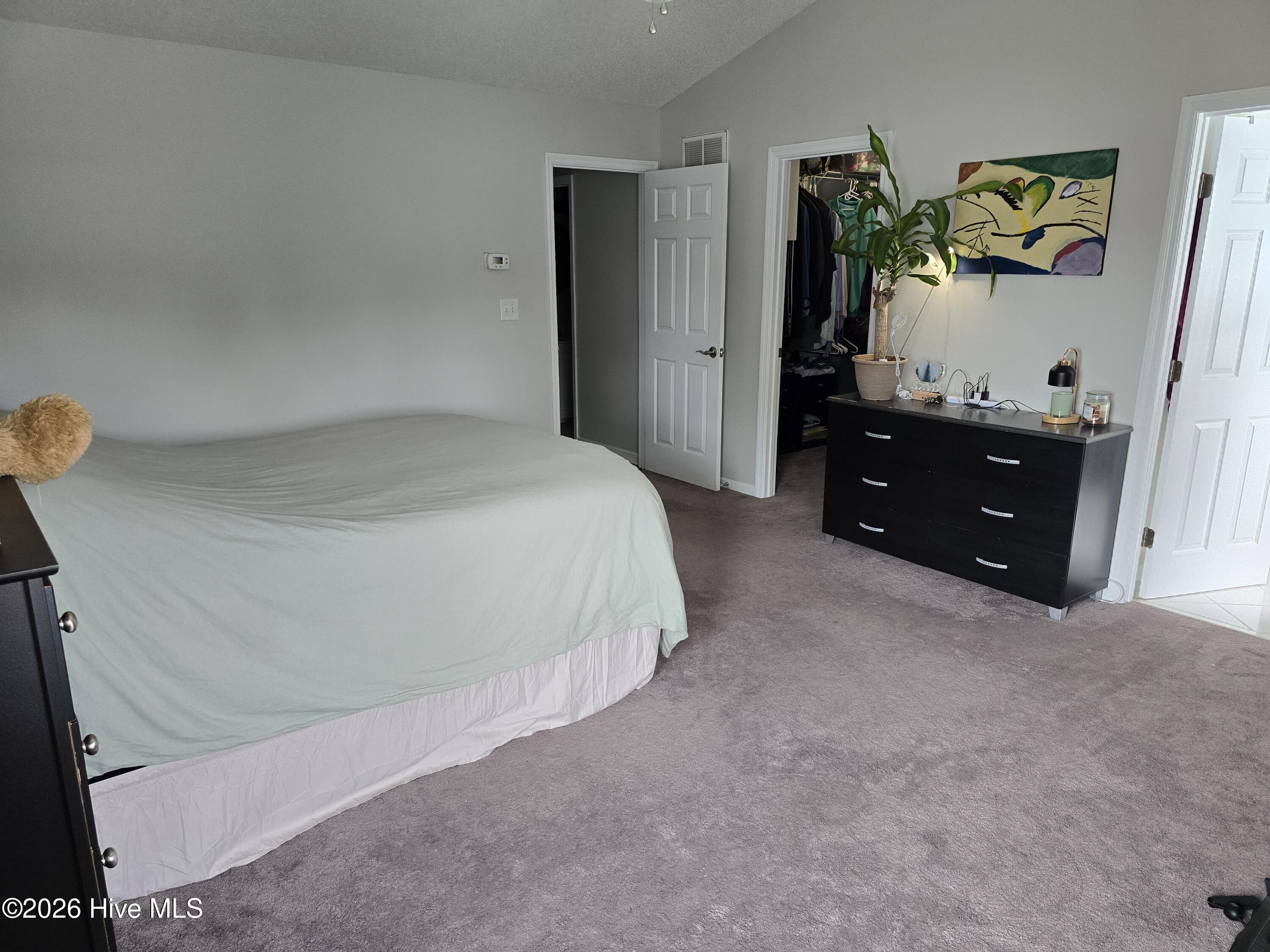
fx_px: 844
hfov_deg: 73.9
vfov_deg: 58.9
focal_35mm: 23
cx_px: 635
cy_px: 476
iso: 250
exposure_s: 1/120
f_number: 1.7
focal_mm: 6.3
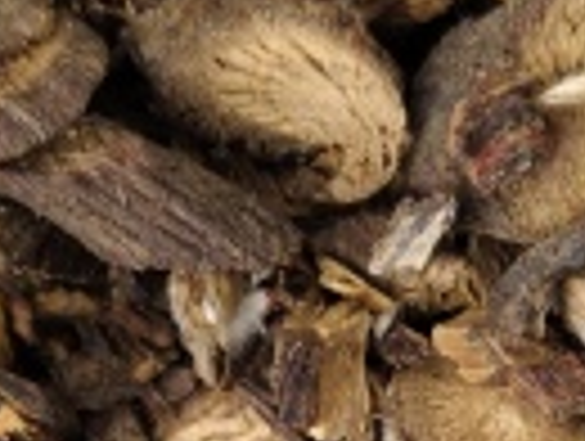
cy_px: 662
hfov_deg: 13.9
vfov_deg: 10.2
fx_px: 2387
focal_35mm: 141
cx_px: 410
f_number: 1.88
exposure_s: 1/50
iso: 555
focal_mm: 5.56
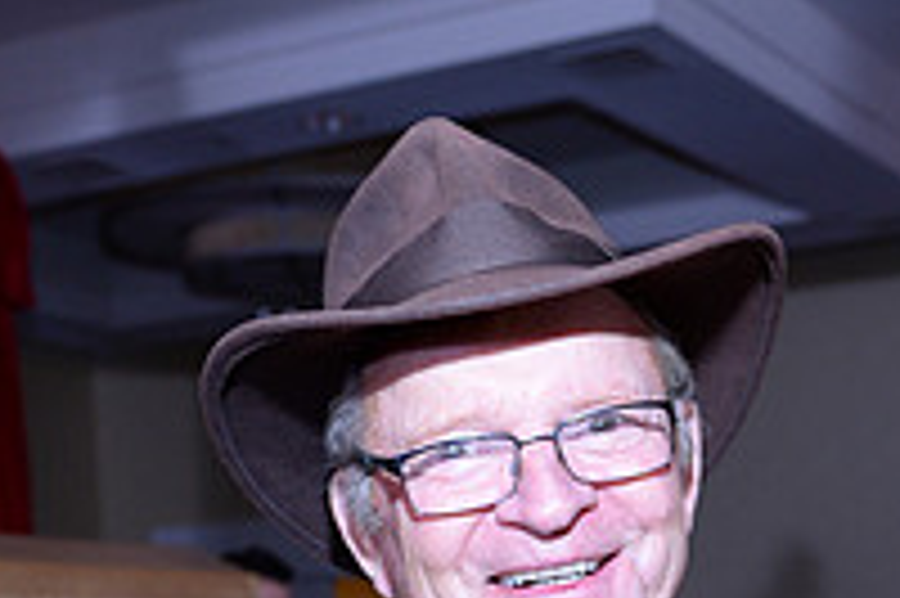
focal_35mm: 87
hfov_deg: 23.3
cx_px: 605
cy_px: 904
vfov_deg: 14.6
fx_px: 2173
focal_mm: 30
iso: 1250
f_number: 4.5
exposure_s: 1/250
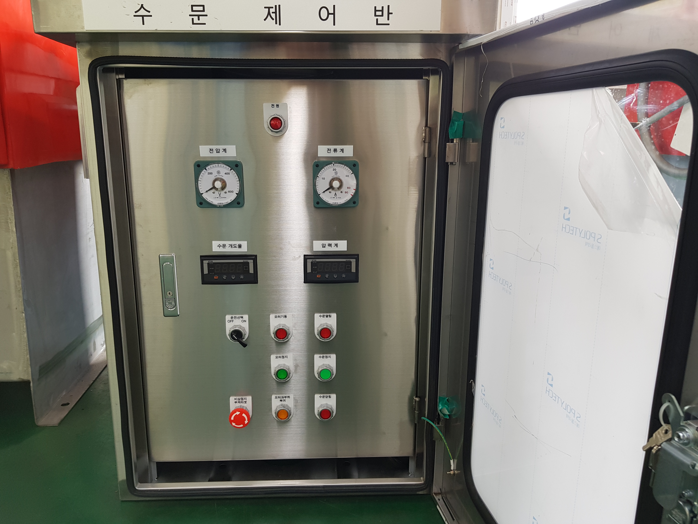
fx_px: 524
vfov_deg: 53.1
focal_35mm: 26
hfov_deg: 67.3
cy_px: 262
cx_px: 349
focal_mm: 4.2
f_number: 1.7
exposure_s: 1/50
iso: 64
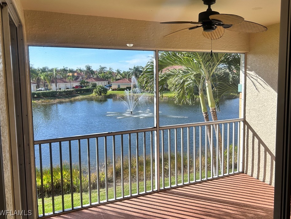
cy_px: 98
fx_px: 244
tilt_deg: -4.7
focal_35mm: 29
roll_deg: +0.8
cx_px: 155
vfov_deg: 48.2
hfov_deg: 61.6
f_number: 1.5
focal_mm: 5.7
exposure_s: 1/820
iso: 50
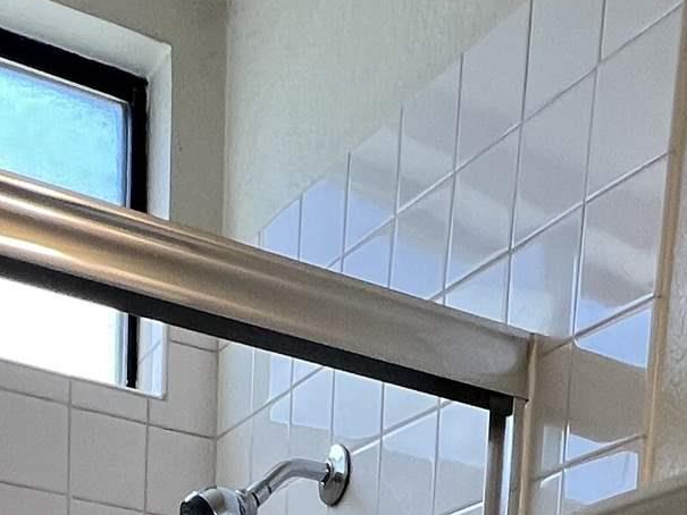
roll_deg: -2.8
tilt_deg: -13.2
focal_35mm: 66
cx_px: 290
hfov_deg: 29.3
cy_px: 1243
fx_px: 1310
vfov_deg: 14.4
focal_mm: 1.57
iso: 64
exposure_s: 1/120
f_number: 1.8
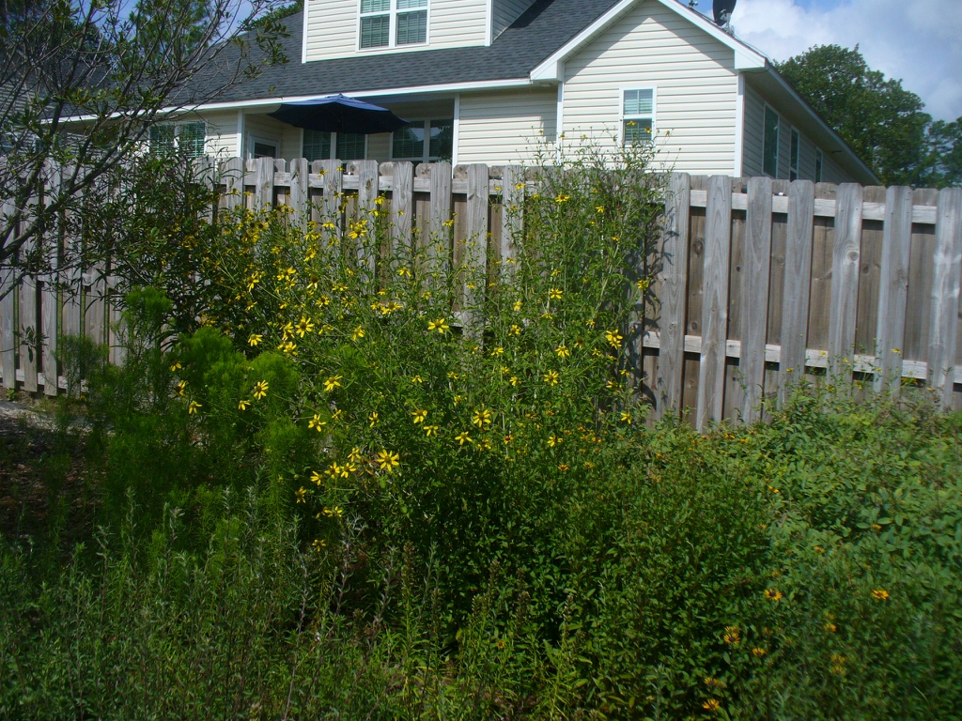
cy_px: 360
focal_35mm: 37
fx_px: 1028
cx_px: 481
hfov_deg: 50.1
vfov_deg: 38.7
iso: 80
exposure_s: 1/640
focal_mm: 6.1
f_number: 5.6
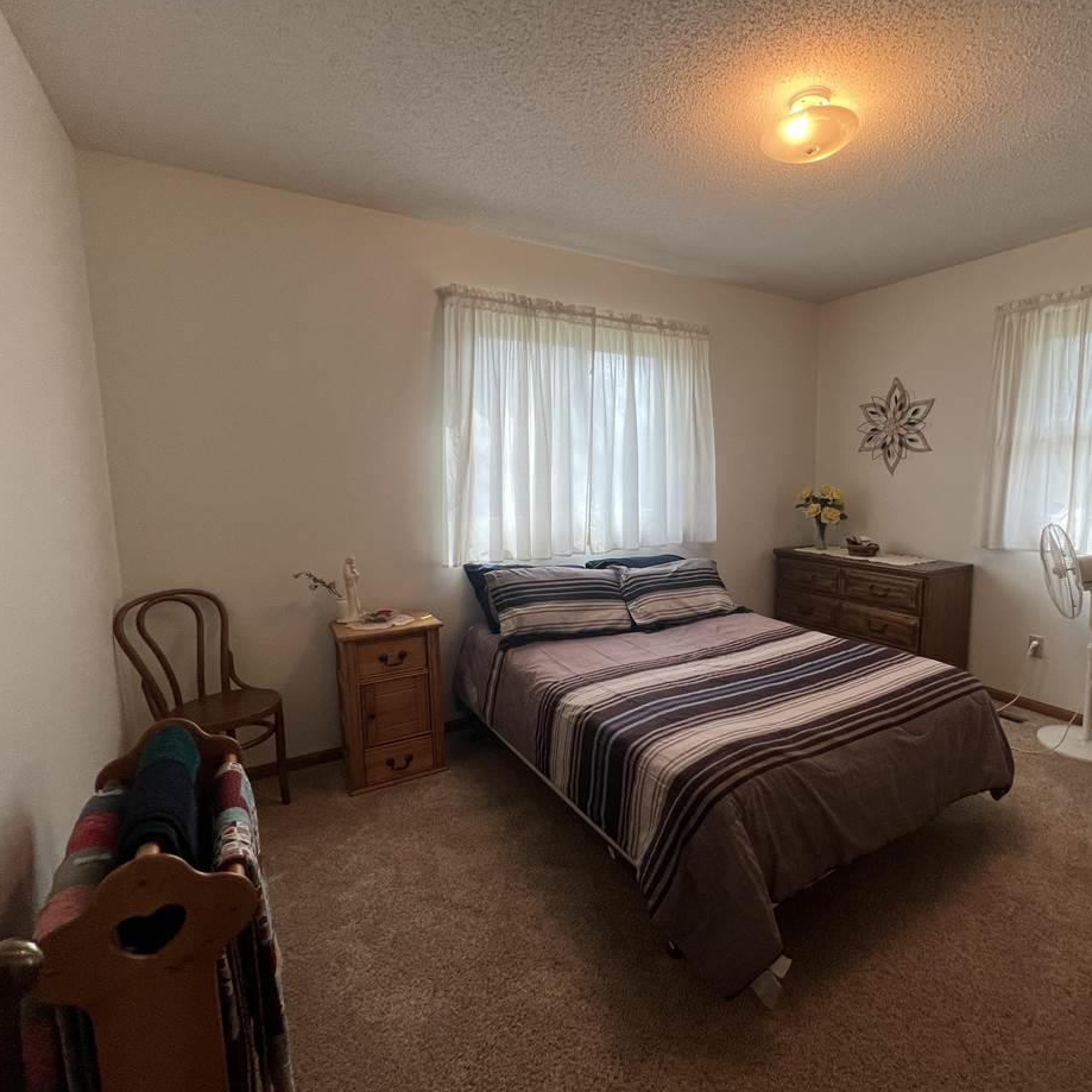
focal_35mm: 16
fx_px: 571
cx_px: 659
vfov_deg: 87.4
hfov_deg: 86.3
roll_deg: +0.2
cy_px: 541
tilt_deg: -8.0
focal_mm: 1.57
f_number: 1.8
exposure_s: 1/120
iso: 80
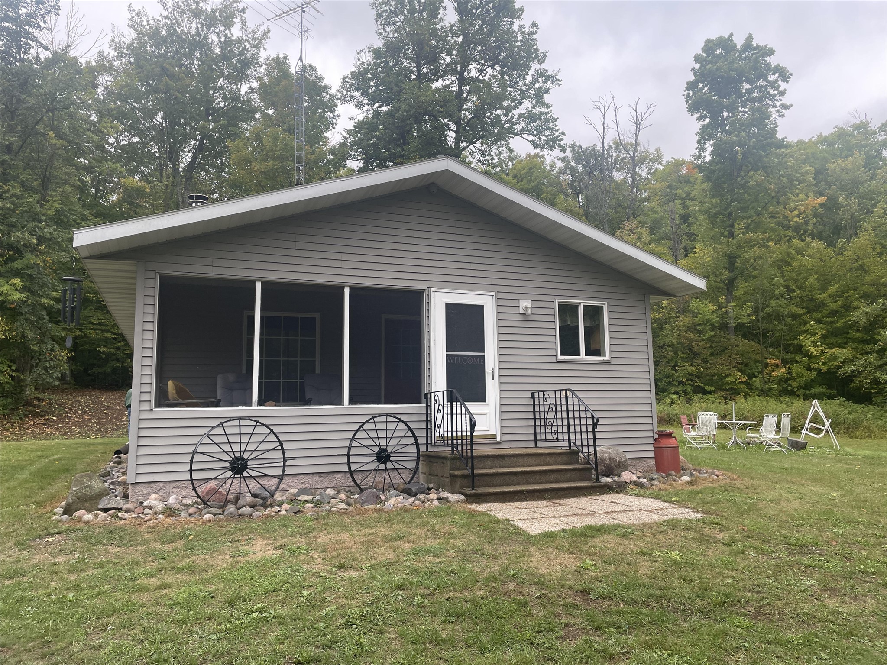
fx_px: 666
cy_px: 332
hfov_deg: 67.3
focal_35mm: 26
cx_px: 444
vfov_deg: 53.1
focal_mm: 4.2
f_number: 1.6
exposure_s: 1/437
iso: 32
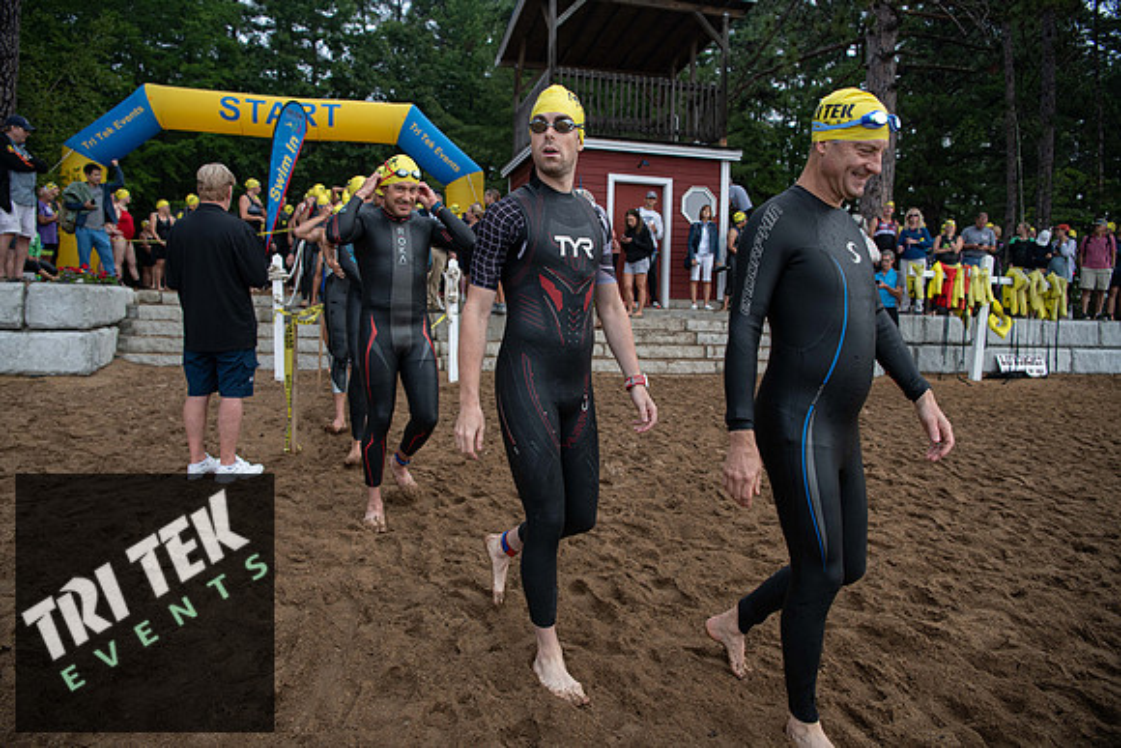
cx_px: 560
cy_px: 374
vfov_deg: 53.2
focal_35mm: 24
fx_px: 747
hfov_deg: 73.7
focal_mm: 24
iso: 320
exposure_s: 1/640
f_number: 3.5
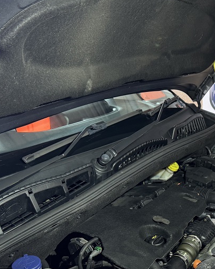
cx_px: 164
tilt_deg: -22.2
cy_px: 184
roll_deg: +2.0
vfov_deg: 39.8
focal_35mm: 46
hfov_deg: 32.1
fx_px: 366
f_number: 1.78
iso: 200
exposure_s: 1/50
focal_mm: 6.76
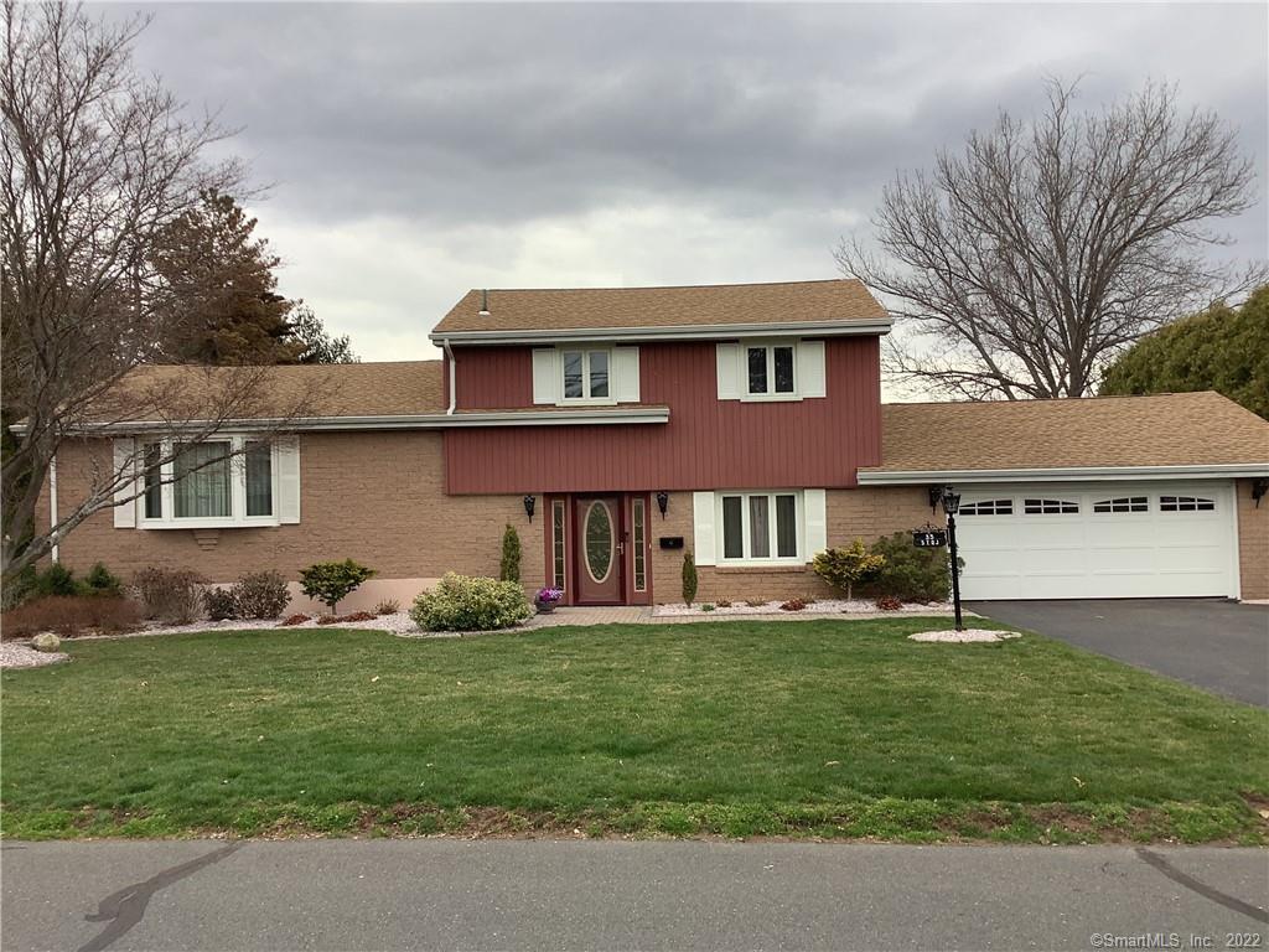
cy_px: 476
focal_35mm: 31
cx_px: 634
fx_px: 1136
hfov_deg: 58.4
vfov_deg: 45.4
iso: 25
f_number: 2.4
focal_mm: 3.3
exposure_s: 1/155
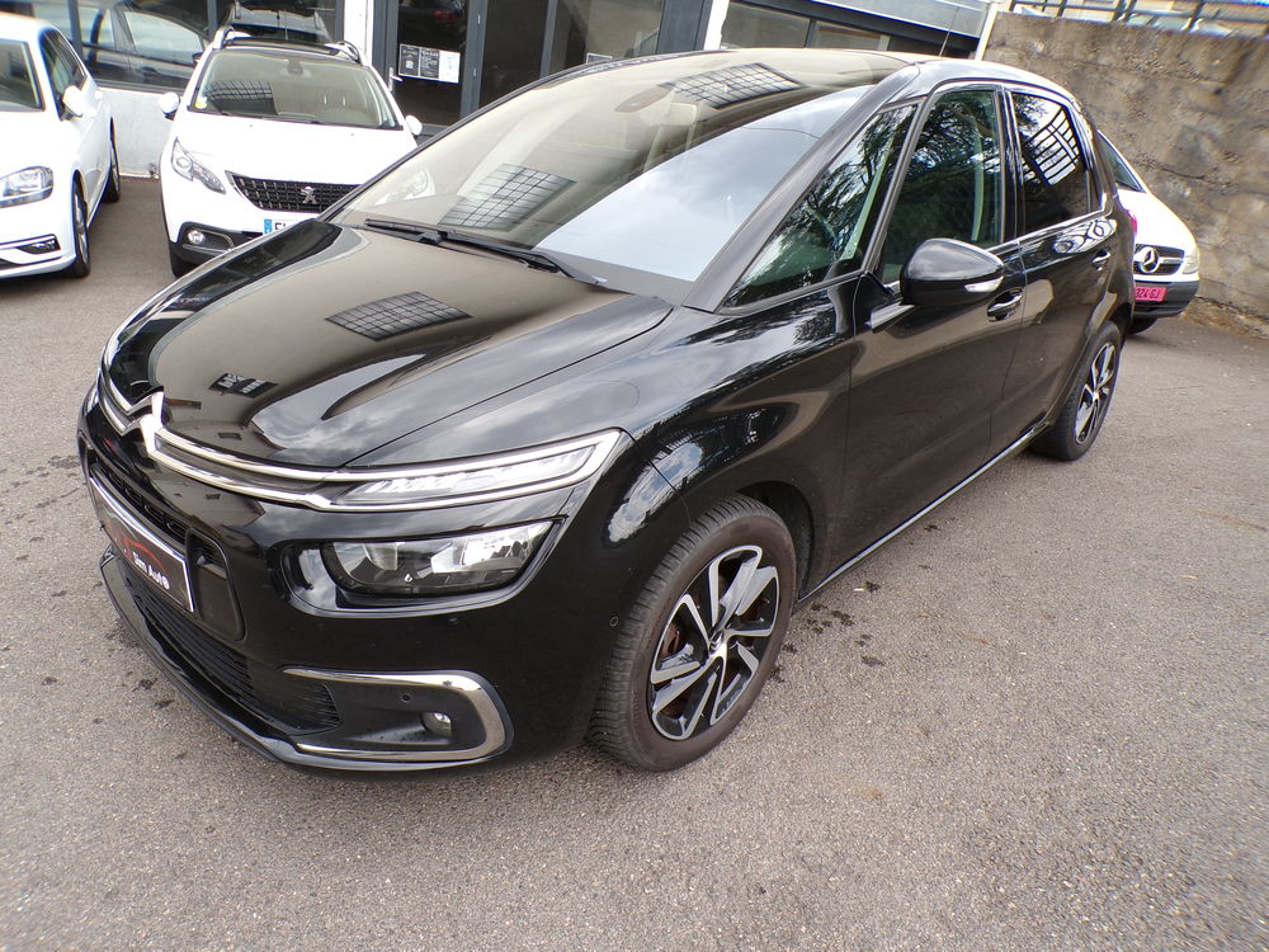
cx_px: 634
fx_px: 880
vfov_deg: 56.8
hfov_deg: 71.6
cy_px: 476
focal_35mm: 24
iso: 100
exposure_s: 1/70
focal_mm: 4.3
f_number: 4.4
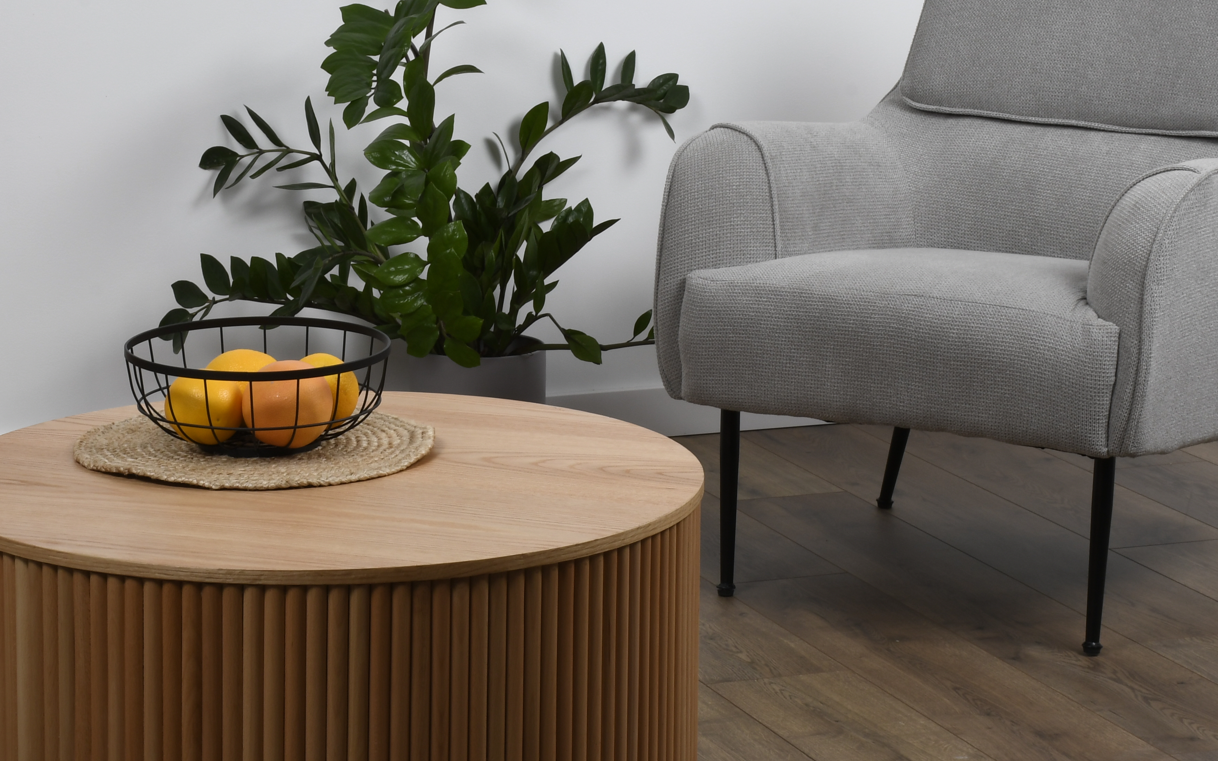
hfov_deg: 18.0
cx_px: 506
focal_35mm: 116
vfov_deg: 11.3
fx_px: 3850
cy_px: 358
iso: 200
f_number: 16
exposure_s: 1/160
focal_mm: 48
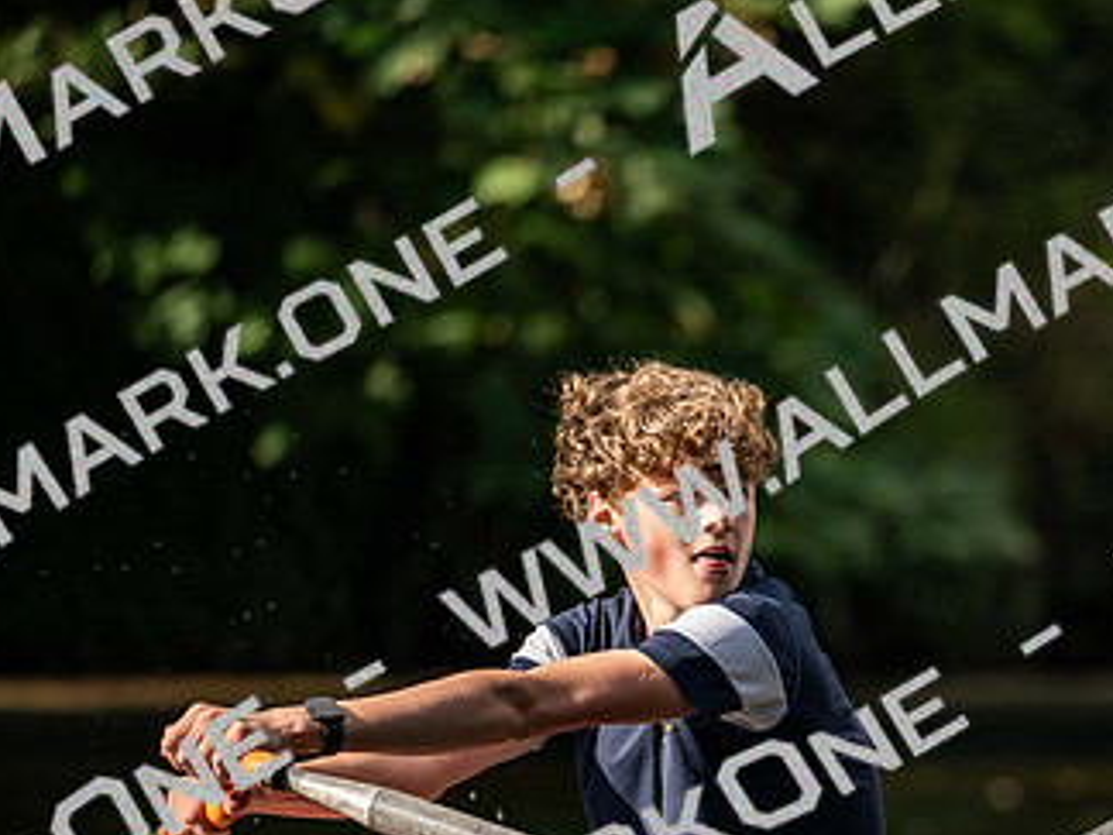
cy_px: 658
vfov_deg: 2.2
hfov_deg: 2.9
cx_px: 866
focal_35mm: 690
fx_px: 22185
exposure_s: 1/2500
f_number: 4.5
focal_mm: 400
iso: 560
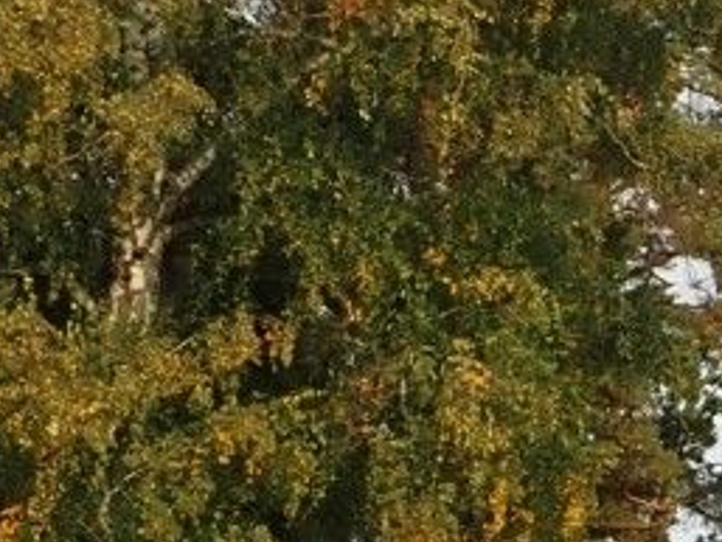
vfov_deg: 8.7
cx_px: 1674
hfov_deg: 10.3
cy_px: 778
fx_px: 3506
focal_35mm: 168
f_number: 3.2
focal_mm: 5.5
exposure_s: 1/500
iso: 100
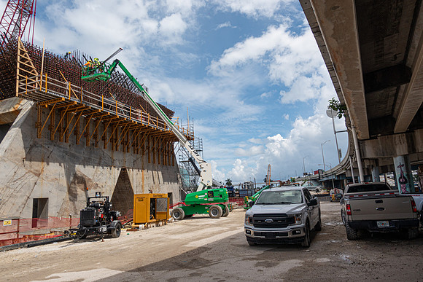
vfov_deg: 53.2
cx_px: 212
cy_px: 141
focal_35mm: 24
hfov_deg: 73.7
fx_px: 282
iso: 125
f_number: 4.5
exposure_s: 1/125
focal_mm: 8.8
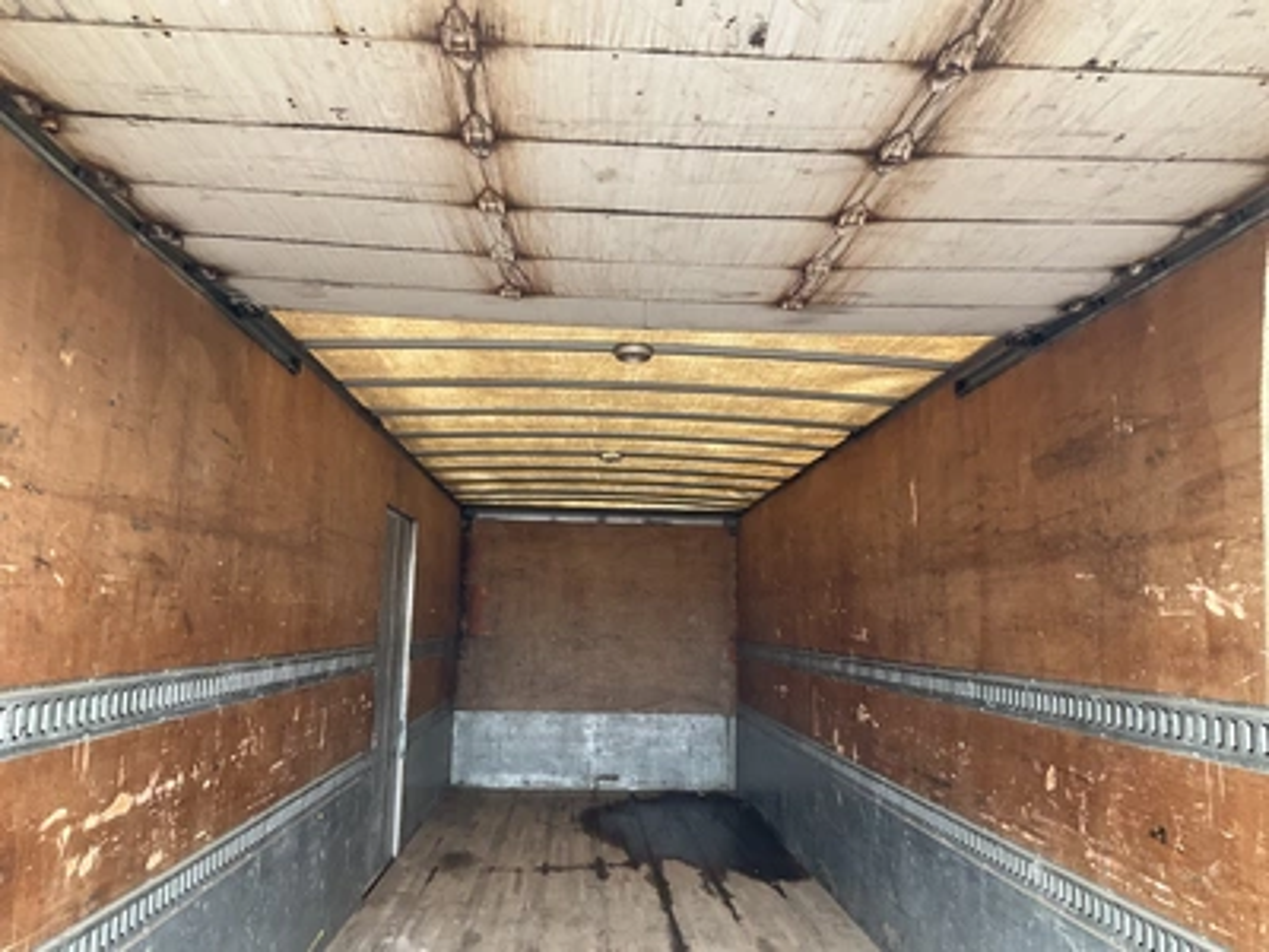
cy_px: 476
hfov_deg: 61.7
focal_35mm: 29
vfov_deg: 48.2
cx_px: 634
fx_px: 1063
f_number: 1.8
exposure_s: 1/93
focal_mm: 3
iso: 64
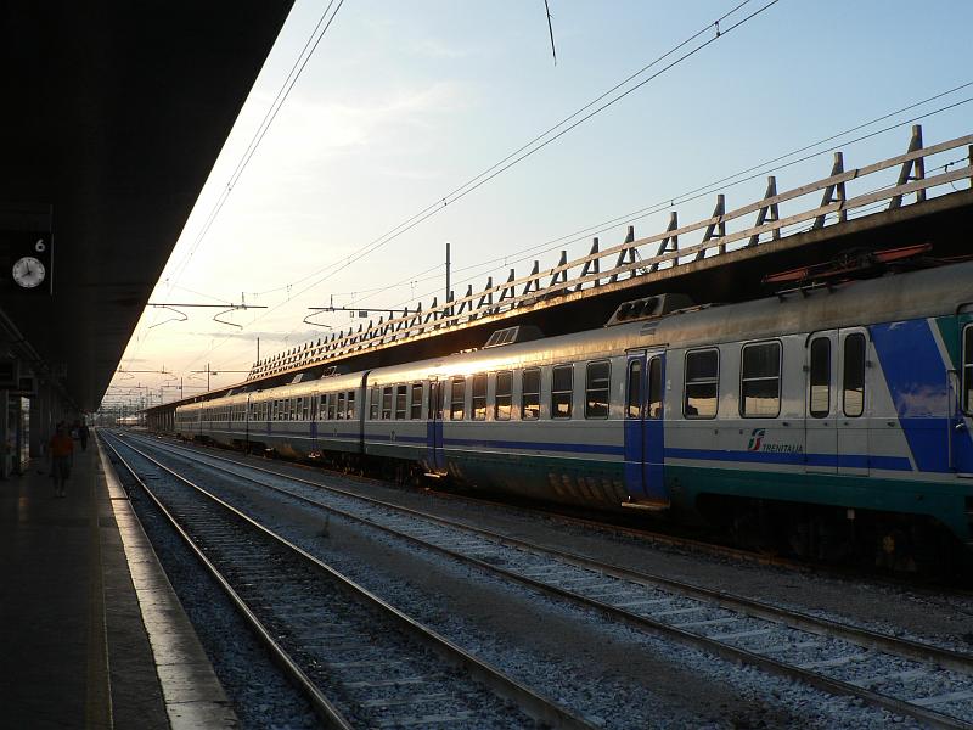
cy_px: 365
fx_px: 1012
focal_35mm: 36
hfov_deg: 51.4
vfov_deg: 39.7
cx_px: 486
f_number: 4
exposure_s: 1/200
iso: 80
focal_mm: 6
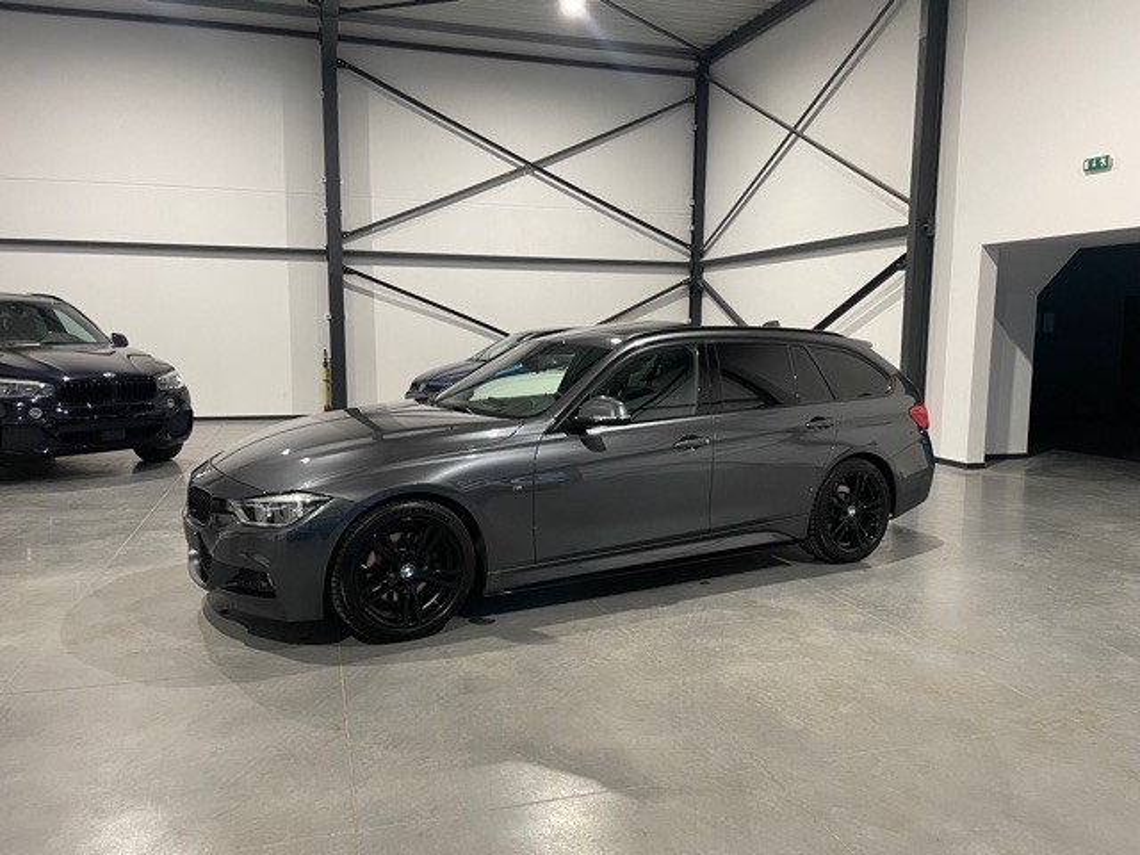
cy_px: 428
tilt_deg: -7.2
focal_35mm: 26
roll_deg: -0.2
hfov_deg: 67.3
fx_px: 856
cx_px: 570
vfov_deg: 53.1
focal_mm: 4.2
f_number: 1.6
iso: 100
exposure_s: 1/50
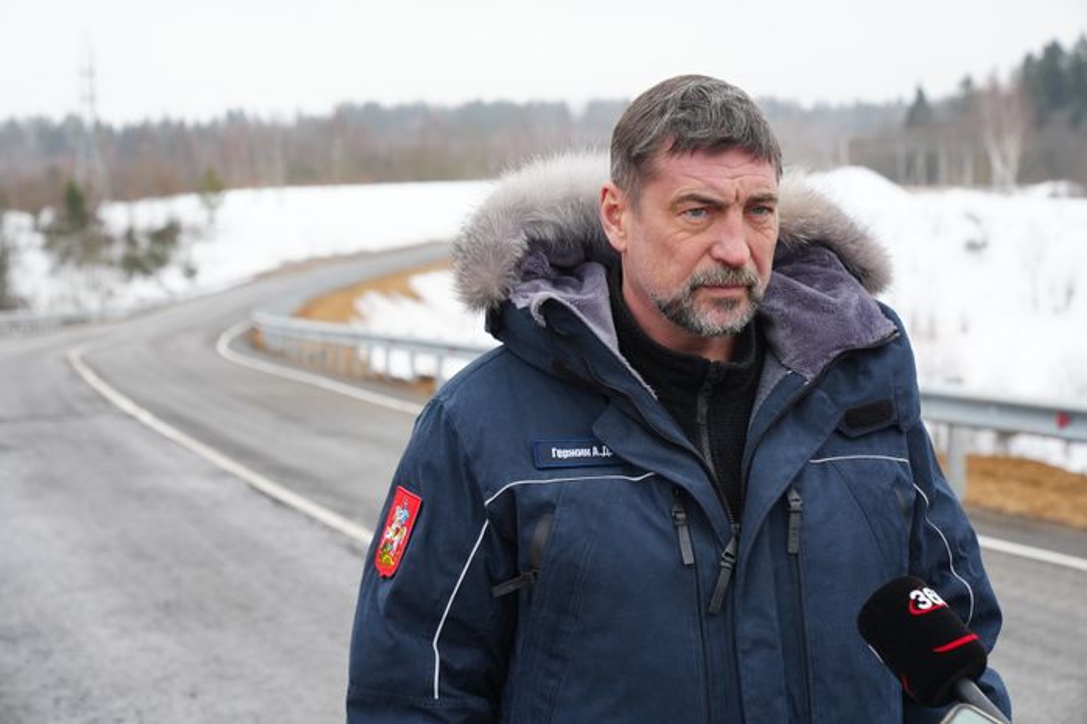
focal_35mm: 70
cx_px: 544
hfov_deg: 28.8
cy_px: 362
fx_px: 2113
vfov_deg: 19.5
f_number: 5.6
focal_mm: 70
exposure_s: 1/200
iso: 800
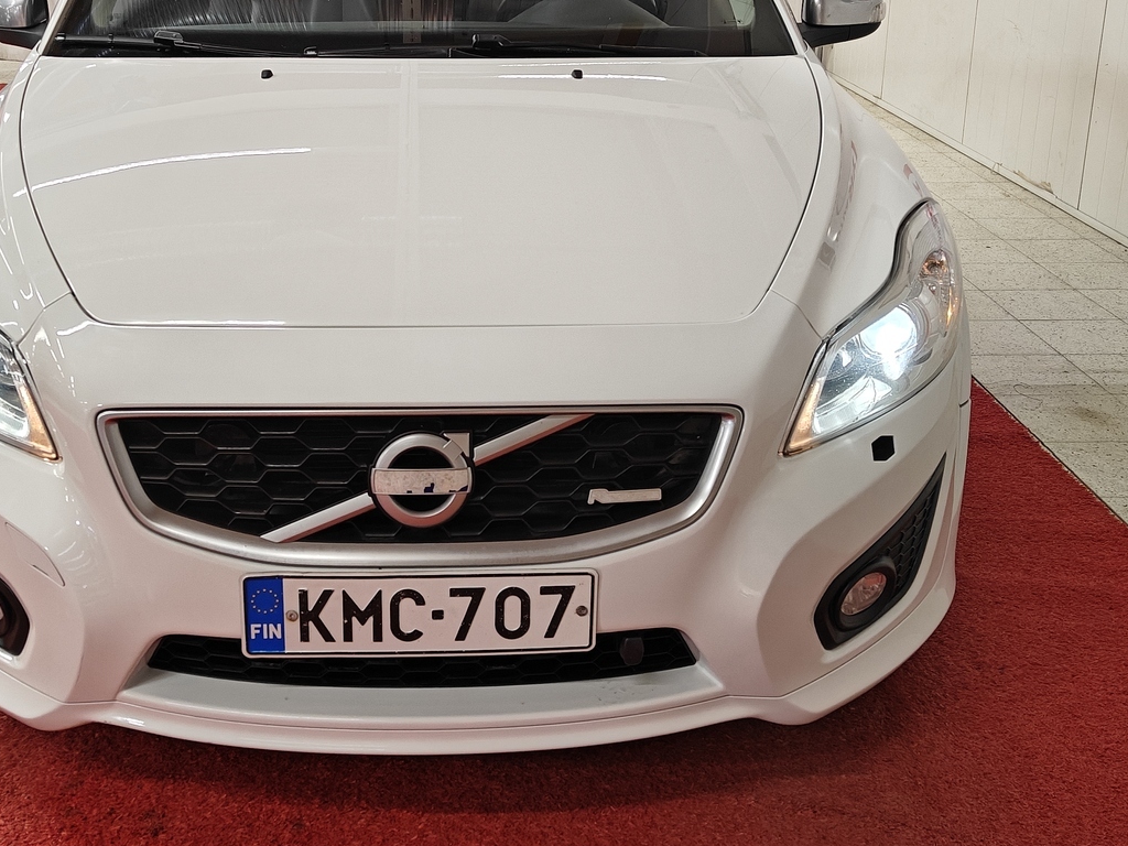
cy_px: 324
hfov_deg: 41.9
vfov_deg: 32.1
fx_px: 1466
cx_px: 451
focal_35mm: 45
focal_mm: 5.59
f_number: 1.8
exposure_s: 1/100
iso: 64
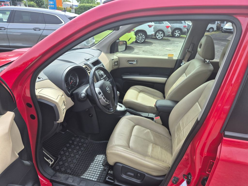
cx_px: 124
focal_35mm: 23
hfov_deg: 73.9
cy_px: 93
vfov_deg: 58.9
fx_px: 165
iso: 25
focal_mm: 5.4
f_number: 1.8
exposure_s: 1/445
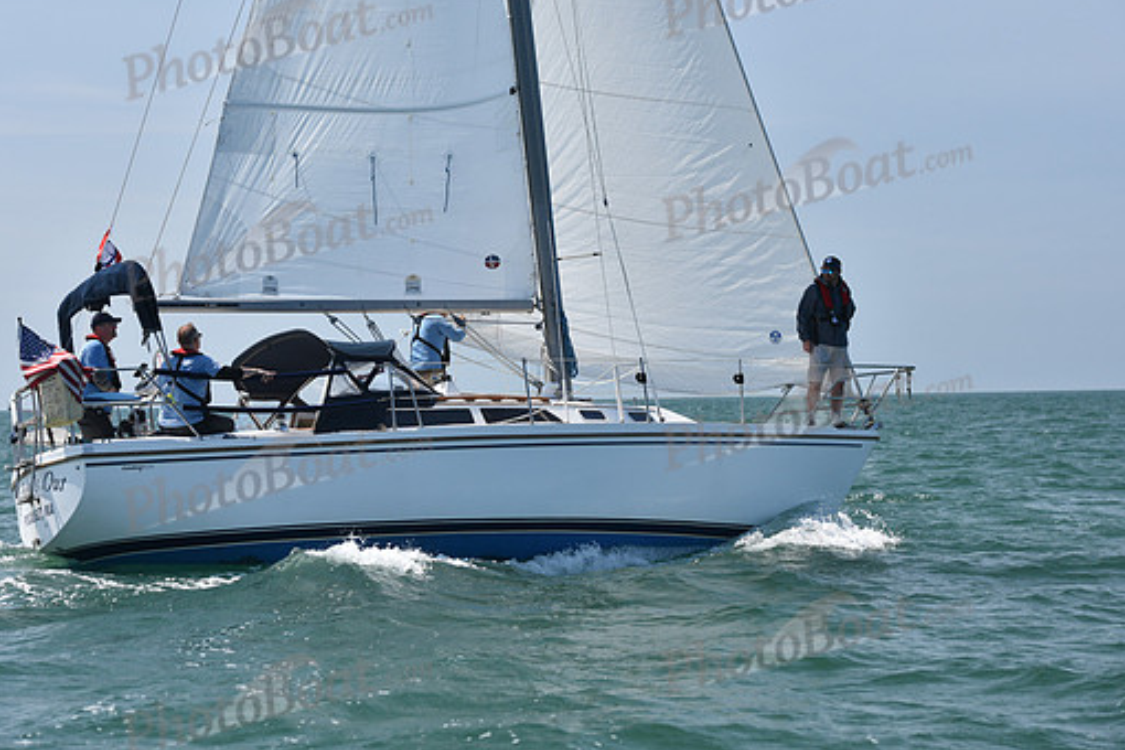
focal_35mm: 108
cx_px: 549
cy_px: 330
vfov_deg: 12.7
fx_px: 3375
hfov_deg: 18.9
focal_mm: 95
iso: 320
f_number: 5.6
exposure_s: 1/800
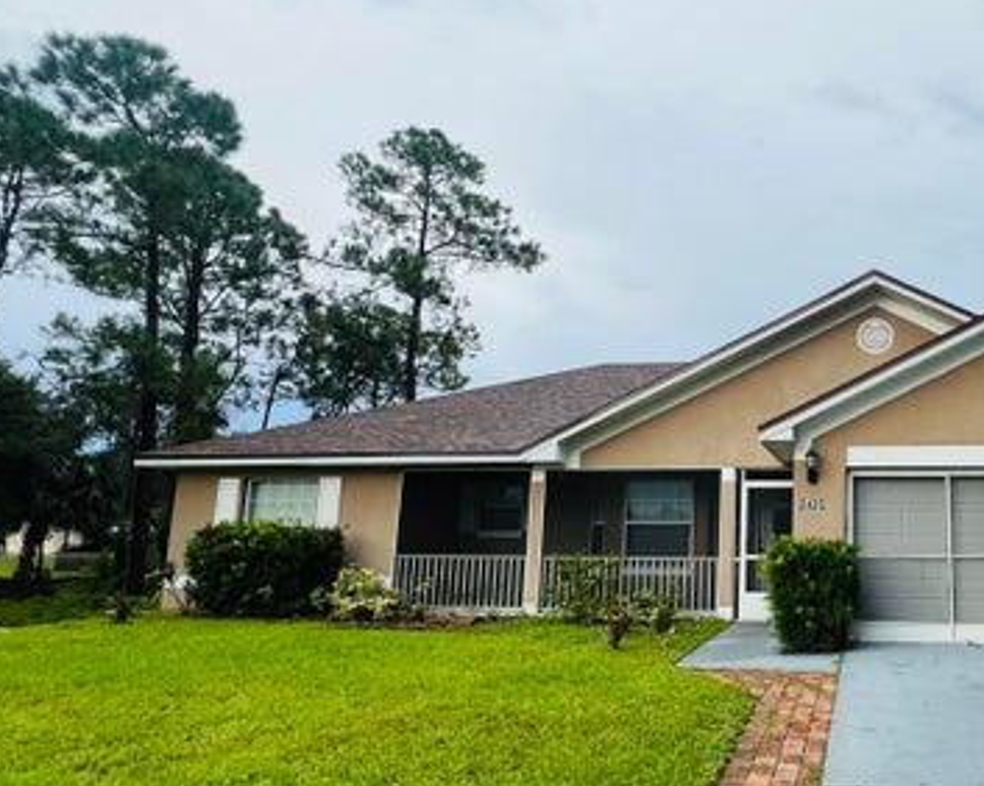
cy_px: 432
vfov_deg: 60.7
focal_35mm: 23
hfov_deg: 66.1
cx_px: 786
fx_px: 669
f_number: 1.8
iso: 32
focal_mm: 1.57
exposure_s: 1/669
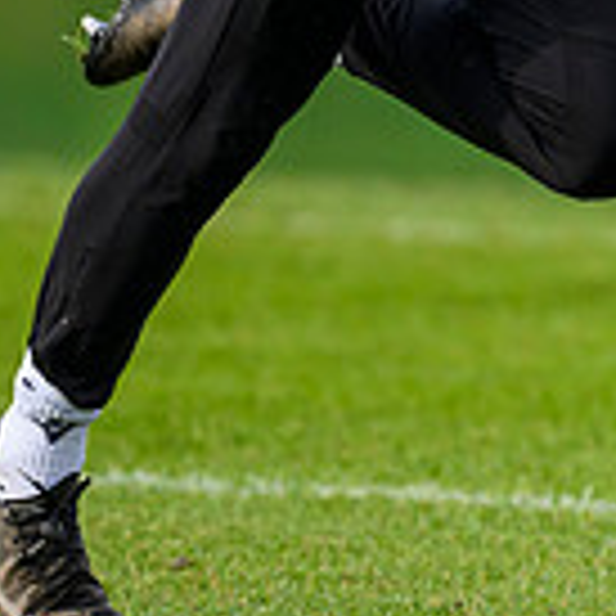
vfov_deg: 1.2
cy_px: -142
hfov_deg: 1.2
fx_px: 28951
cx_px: 1178
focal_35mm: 1438
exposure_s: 1/2500
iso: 1250
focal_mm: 400
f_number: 4
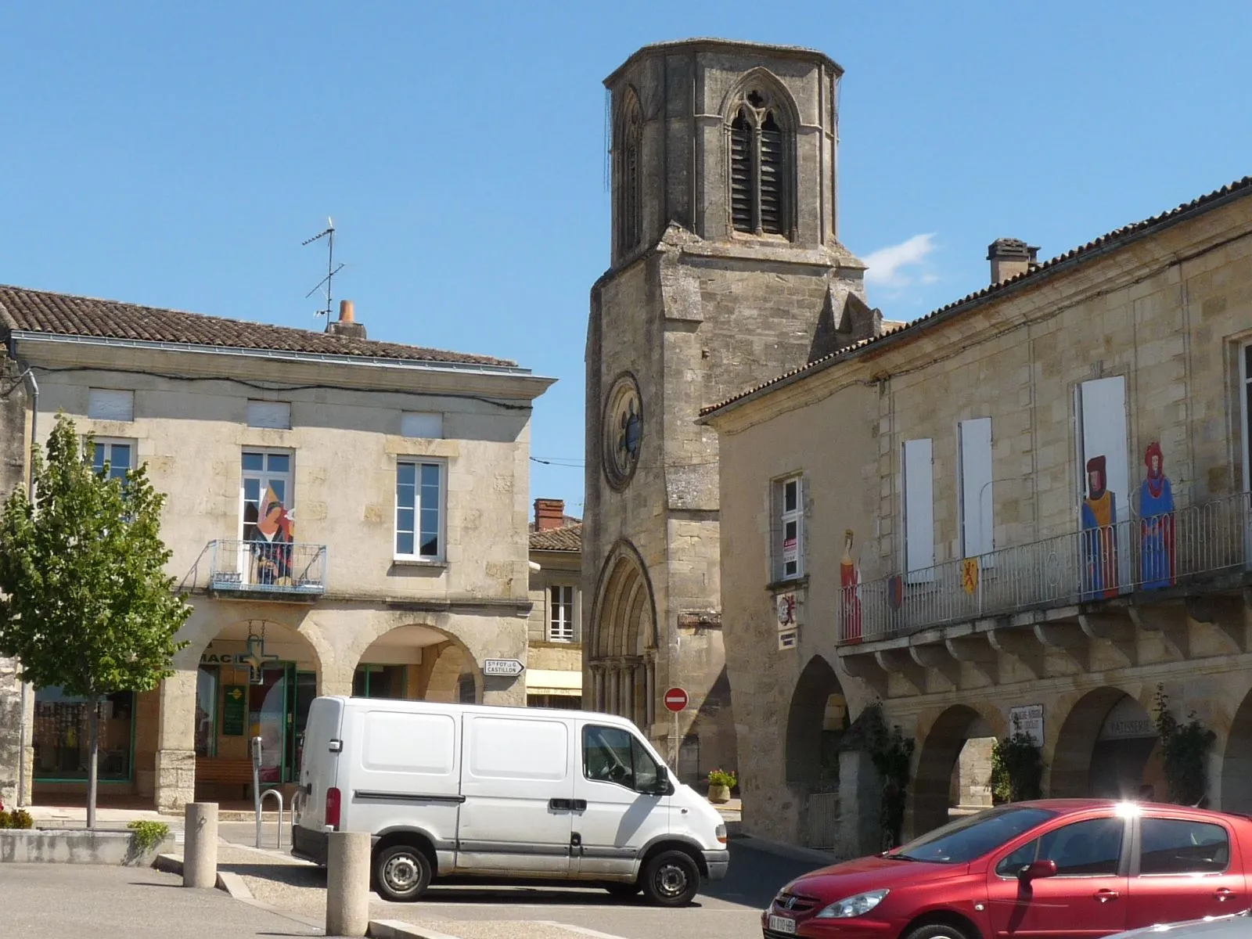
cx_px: 626
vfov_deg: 20.4
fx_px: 2604
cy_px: 470
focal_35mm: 72
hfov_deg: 27.0
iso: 100
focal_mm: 7.2
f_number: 5.6
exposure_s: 1/400
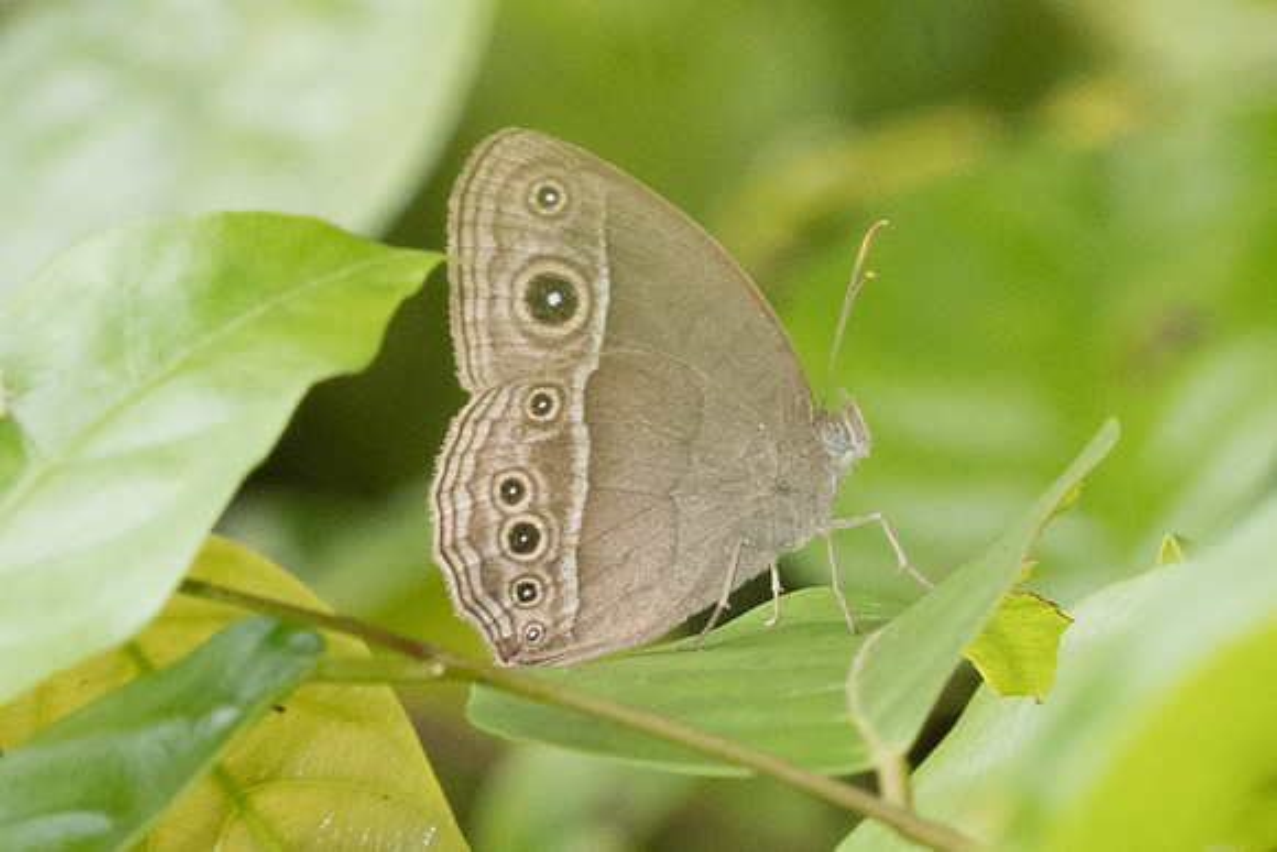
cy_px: 408
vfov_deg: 1.3
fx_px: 36863
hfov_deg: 2.0
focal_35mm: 1039
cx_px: 639
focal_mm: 150
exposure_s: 1/250
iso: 800
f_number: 10
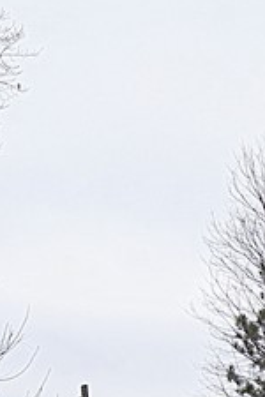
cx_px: 390
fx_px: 2241
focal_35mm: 203
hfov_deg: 6.7
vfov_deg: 9.9
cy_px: 545
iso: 100
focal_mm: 28
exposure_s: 1/200
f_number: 5
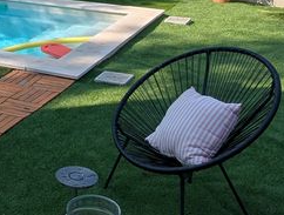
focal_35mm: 66
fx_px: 543
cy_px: 8
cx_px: 19
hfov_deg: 28.0
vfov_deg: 21.7
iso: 53
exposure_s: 1/1610
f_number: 2.2
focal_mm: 2.35
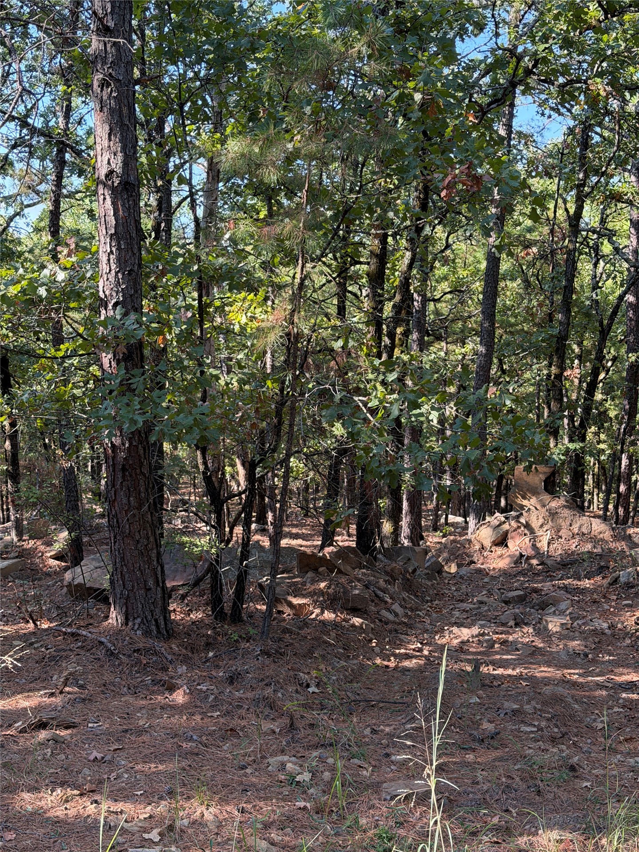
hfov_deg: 30.3
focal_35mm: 48
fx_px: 1181
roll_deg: -1.5
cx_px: 320
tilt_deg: -5.6
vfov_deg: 39.7
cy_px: 426
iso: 80
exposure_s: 1/275
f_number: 1.78
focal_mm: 6.76
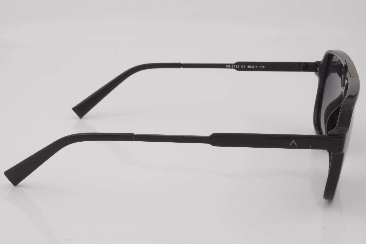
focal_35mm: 68
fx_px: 686
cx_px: 183
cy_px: 122
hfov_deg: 29.9
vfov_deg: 20.2
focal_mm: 45
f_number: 32
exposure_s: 1/3
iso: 100
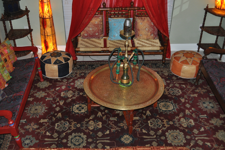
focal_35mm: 44
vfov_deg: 30.8
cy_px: 75
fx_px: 272
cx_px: 112
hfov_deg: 45.0
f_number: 4.5
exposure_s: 1/60
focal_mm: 29
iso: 800
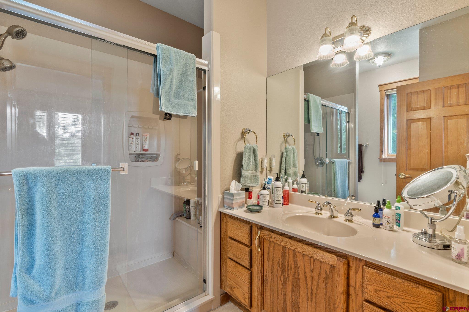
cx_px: 234
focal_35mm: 16
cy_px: 156
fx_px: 208
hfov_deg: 96.7
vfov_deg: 73.7
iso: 400
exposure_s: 1/3
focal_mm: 16
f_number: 8
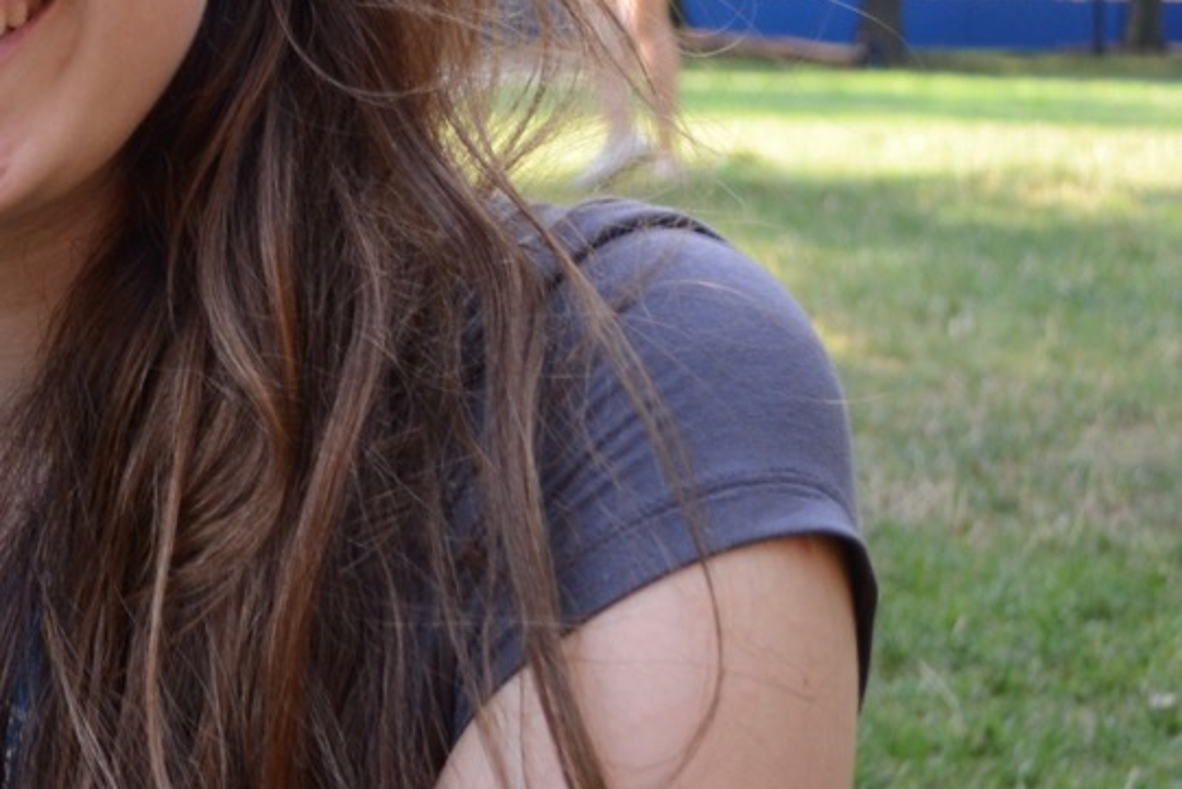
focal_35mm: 71
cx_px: -210
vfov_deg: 18.9
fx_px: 2332
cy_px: 70
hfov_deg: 25.7
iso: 200
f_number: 3.8
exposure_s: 1/200
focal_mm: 20
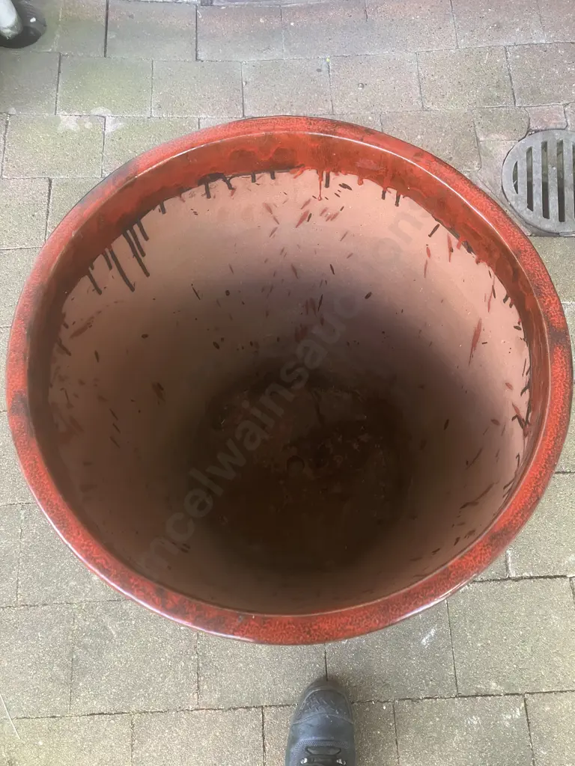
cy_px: 383
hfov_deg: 49.7
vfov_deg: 63.4
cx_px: 288
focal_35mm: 28
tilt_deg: -71.2
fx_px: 620
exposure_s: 1/60
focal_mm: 3.99
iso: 100
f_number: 1.8
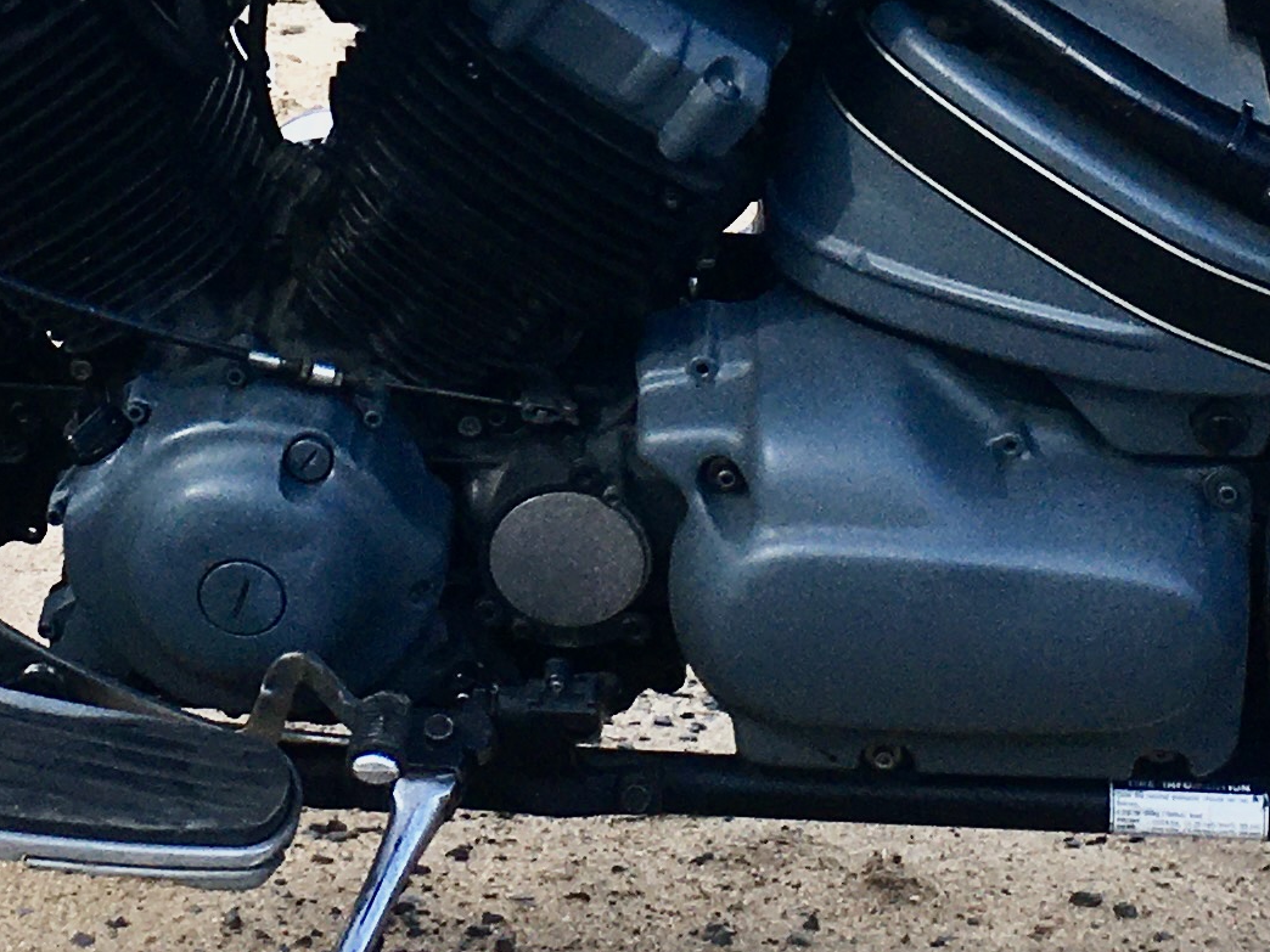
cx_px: 482
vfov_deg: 12.9
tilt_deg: -8.5
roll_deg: +0.5
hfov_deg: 17.5
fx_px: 4109
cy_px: -216
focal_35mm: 112
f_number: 2.2
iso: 25
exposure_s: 1/746
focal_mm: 4.15
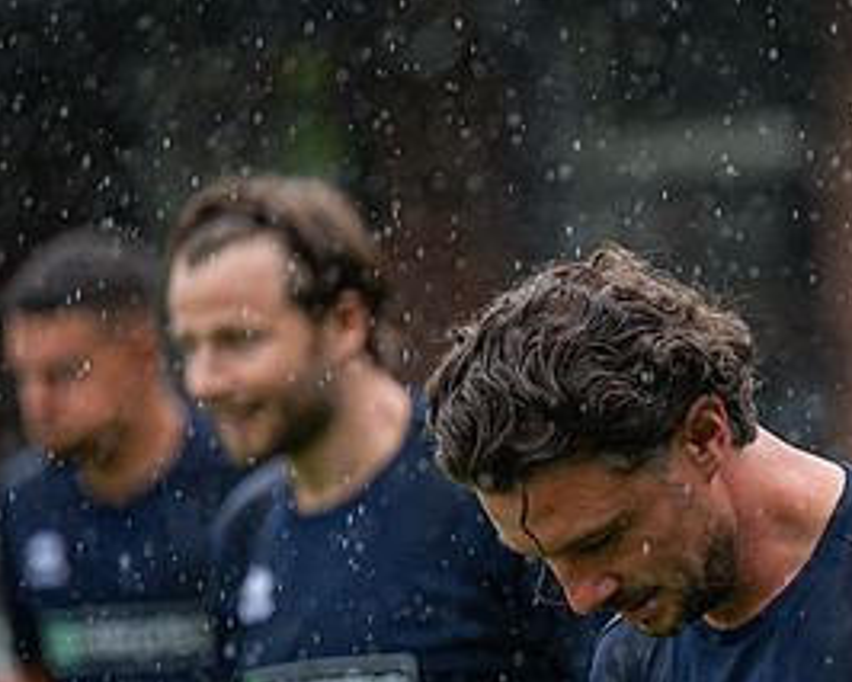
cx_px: 913
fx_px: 11654
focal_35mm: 462
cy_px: 591
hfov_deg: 4.2
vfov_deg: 3.4
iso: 1600
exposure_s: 1/1250
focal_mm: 170
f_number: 2.8
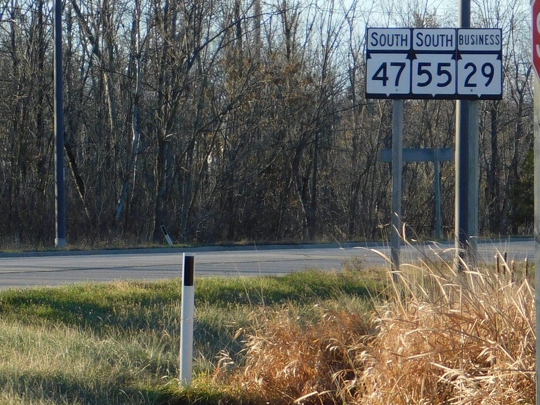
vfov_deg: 3.4
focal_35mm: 434
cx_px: 247
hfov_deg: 4.6
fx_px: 6769
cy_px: 211
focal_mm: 32.7
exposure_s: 1/250
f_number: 5.4
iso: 125
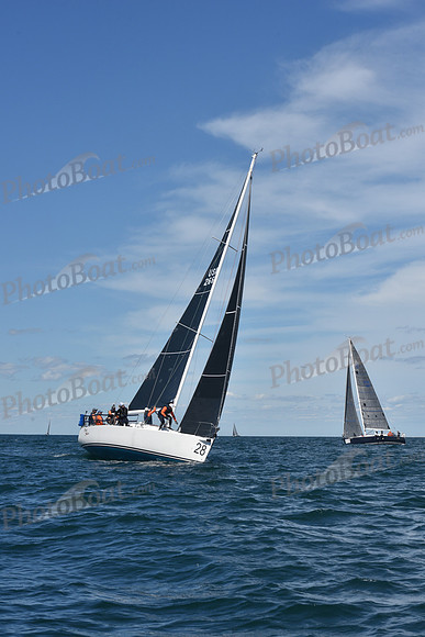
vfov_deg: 28.8
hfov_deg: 19.5
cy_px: 318
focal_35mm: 70
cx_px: 212
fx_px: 1239
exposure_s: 1/800
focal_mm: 70
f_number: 11
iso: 250
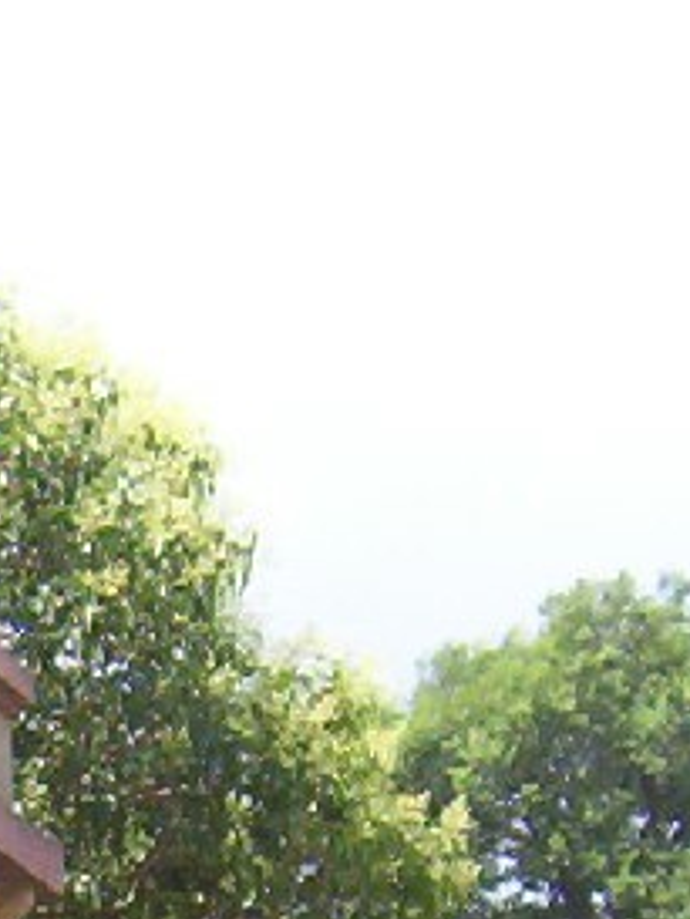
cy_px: 1424
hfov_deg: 9.3
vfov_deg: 12.0
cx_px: -279
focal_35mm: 156
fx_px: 4143
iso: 100
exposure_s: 1/994
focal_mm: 5.54
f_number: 2.76
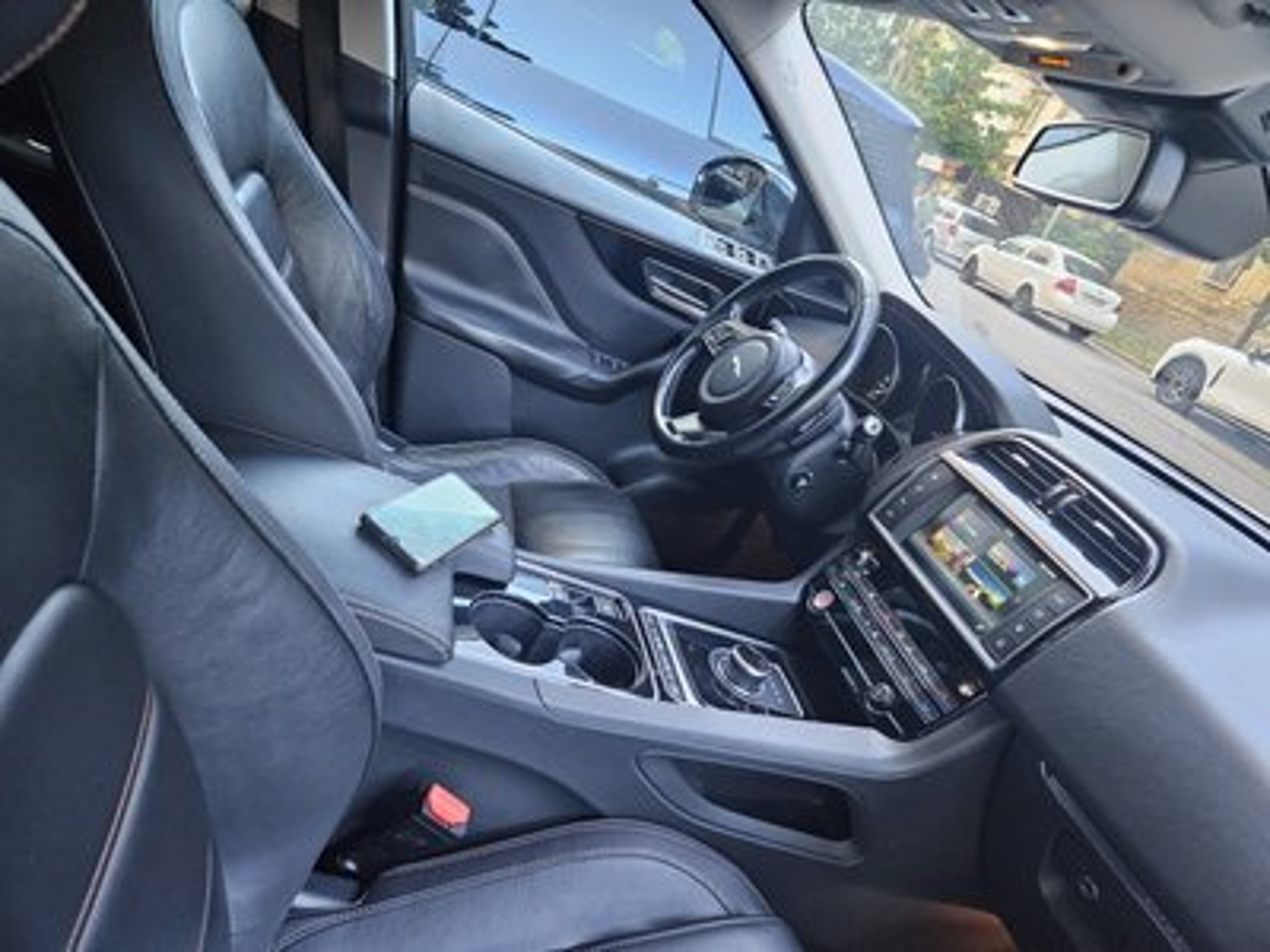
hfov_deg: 73.9
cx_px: 635
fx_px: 844
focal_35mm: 23
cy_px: 476
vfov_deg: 58.9
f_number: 1.8
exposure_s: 1/200
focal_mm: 5.4
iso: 1000
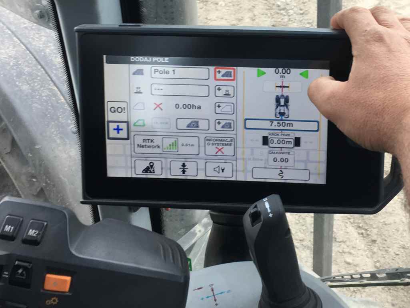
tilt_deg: -30.2
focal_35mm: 29
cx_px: 205
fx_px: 344
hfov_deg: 61.7
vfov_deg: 48.2
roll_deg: +1.0
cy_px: 154
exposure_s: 1/100
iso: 40
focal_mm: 4.15
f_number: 2.2
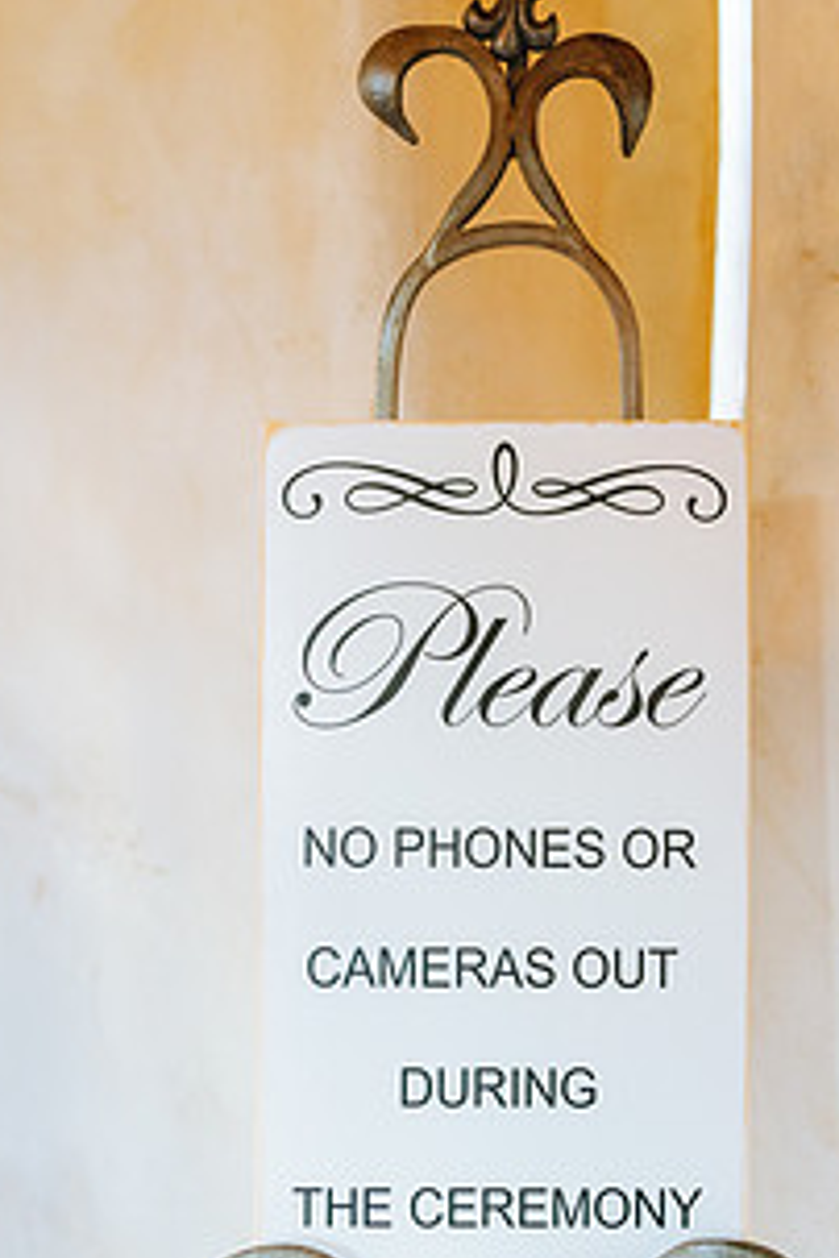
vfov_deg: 38.2
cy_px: 664
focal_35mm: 52
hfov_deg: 25.8
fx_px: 1818
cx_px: 561
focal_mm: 35
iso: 2500
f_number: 3.2
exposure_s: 1/100
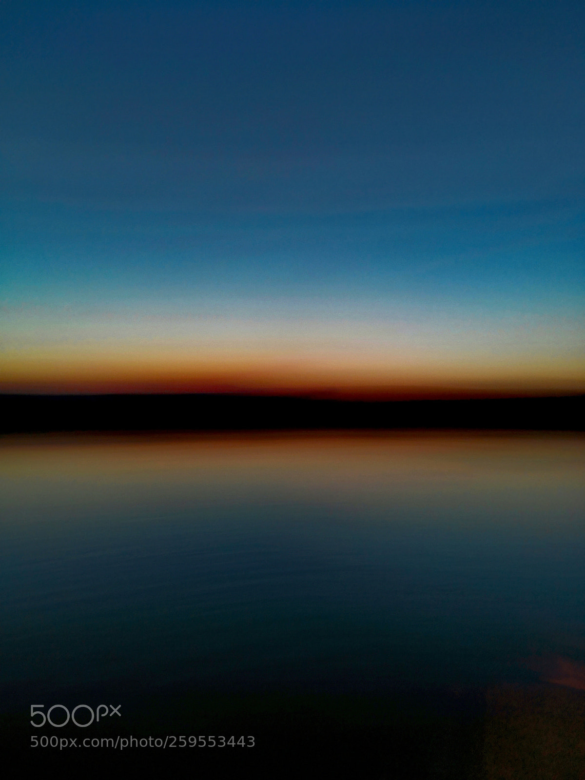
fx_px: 608
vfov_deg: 65.3
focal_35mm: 27
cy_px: 390
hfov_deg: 51.4
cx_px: 292
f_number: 1.6
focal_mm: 3.95
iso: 64
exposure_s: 6.3
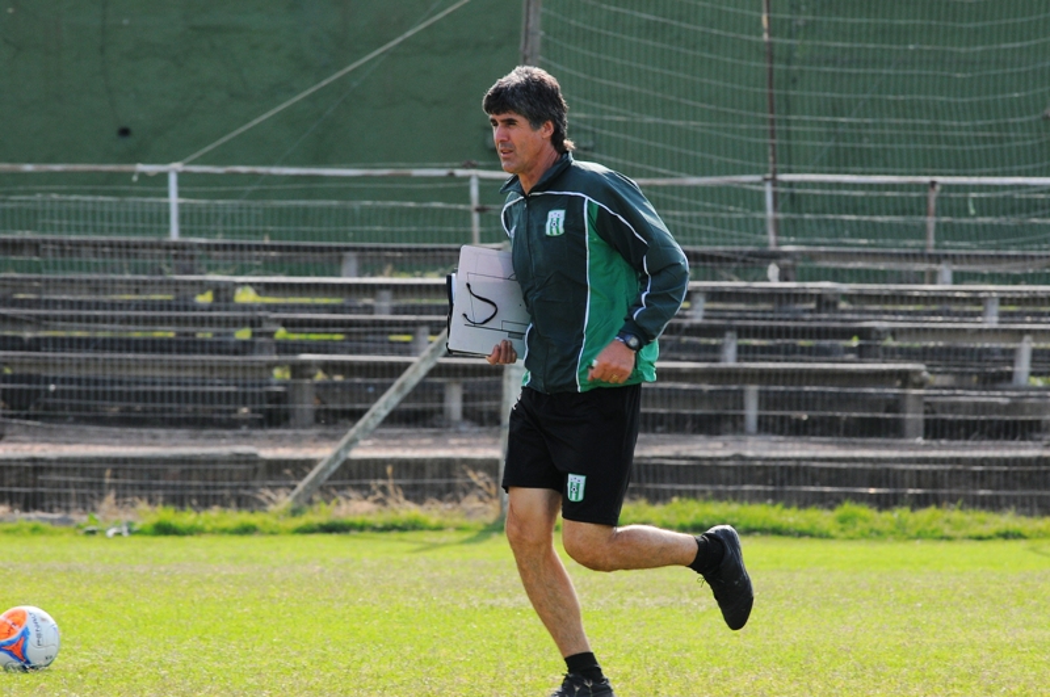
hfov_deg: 4.6
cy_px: 348
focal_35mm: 450
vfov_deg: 3.0
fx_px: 13106
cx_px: 525
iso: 400
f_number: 9
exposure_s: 1/500
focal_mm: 300
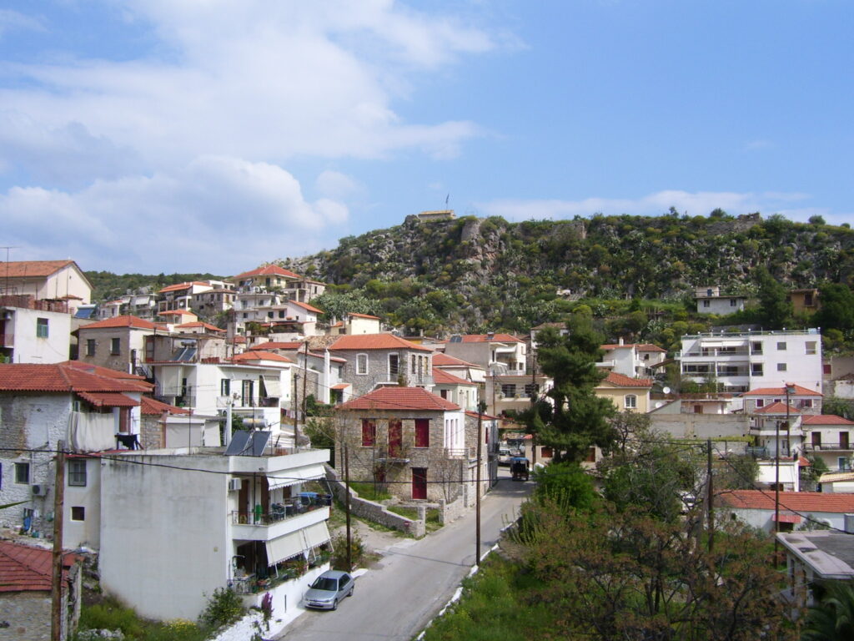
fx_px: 913
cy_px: 320
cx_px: 427
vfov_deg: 38.7
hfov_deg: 50.1
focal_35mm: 37
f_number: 4.8
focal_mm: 6
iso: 80
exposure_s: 1/750
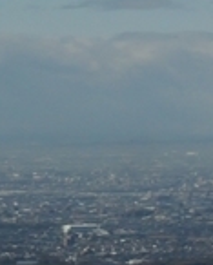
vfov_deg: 4.6
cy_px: 124
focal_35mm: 422
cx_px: 785
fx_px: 3322
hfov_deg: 3.5
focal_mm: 24
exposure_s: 1/320
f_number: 14
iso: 160
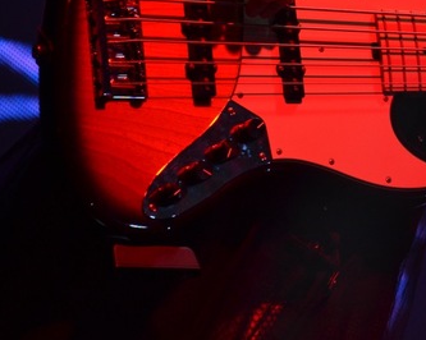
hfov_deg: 6.0
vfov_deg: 4.8
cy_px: 55
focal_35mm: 320
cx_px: 358
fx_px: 4032
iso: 800
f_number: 5.6
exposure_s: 1/125
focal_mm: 105
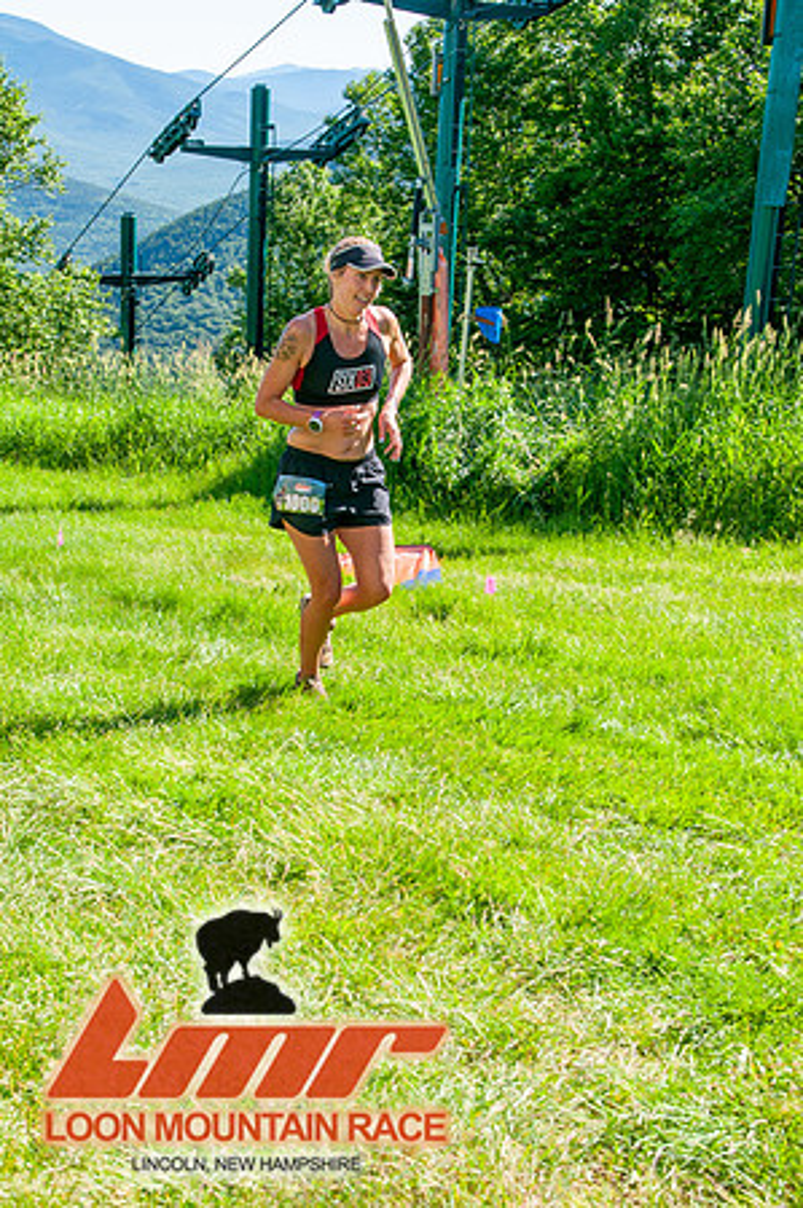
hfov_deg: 26.4
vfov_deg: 38.9
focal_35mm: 51
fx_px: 1710
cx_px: 402
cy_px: 604
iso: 200
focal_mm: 34
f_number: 8
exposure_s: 1/320
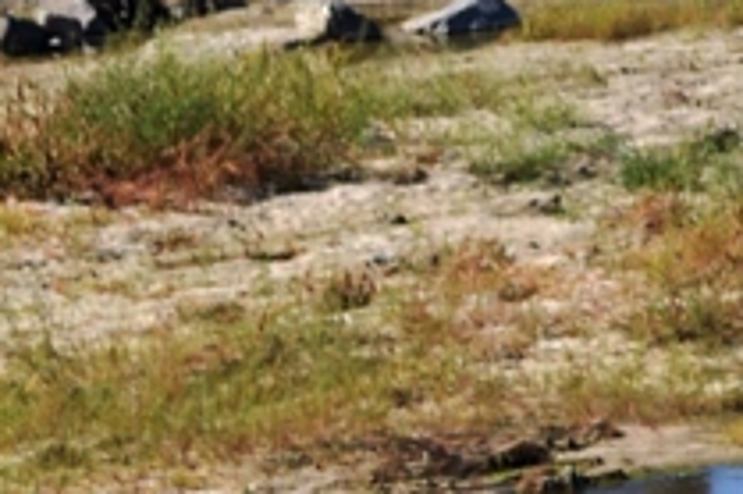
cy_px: 515
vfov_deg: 3.1
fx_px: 9136
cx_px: 2503
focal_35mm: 443
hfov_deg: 4.4
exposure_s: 1/640
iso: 400
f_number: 5
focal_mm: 38
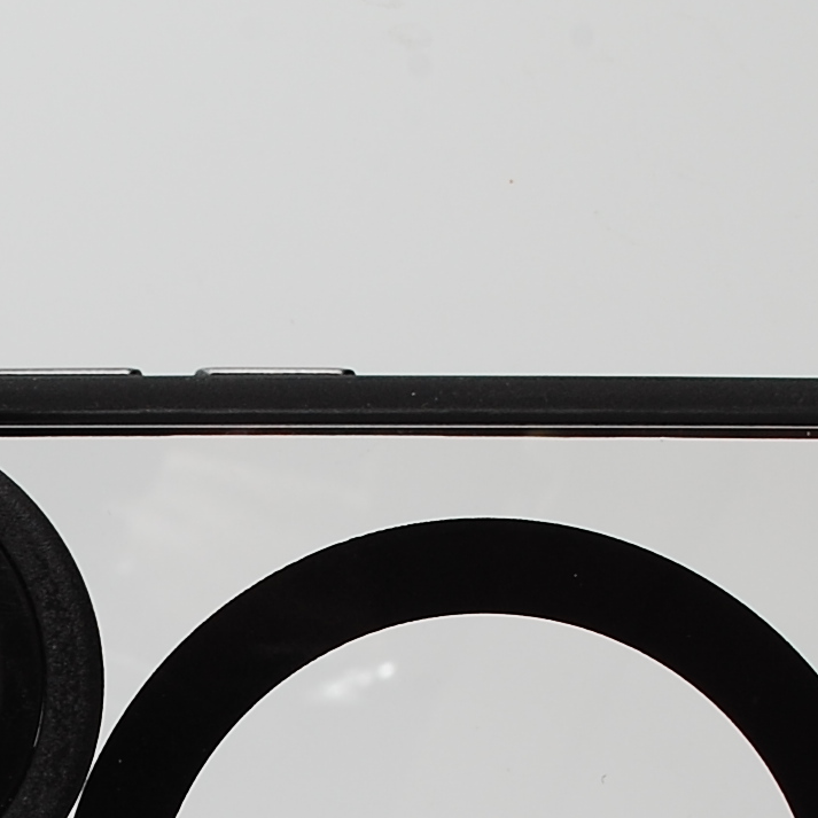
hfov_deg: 13.4
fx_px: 3449
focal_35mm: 129
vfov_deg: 13.3
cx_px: 36
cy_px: 893
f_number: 13
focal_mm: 24
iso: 200
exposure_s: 1/160
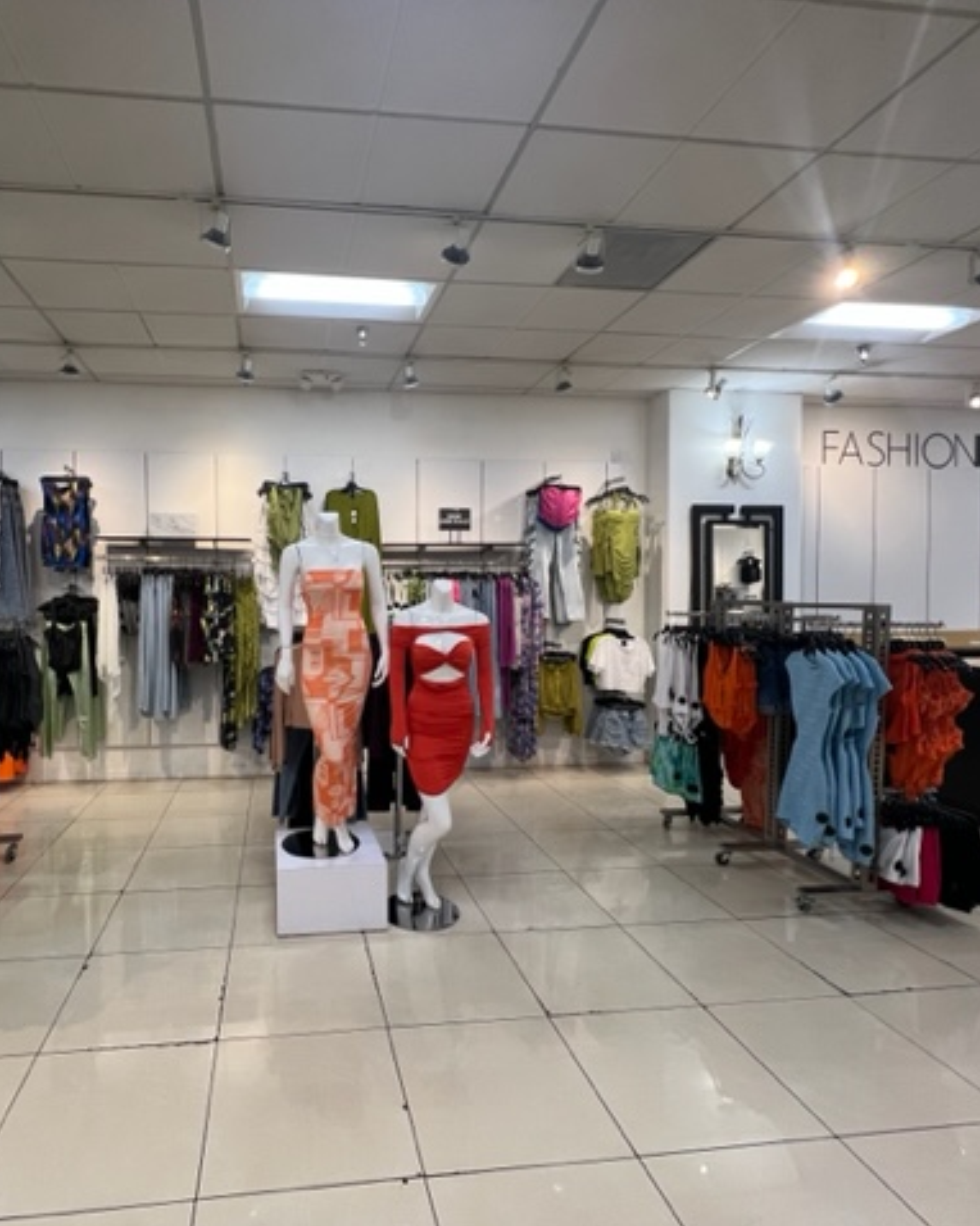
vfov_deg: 89.7
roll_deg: +0.4
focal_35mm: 17
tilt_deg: -1.5
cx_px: 351
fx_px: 617
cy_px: 613
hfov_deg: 75.2
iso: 100
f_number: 1.8
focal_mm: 1.57
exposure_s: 1/120
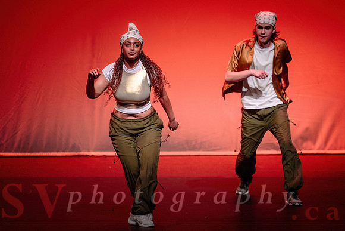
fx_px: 2068
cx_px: 219
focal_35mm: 216
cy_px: 112
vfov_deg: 6.4
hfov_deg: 9.5
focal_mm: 170
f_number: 2.8
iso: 1250
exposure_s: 1/500
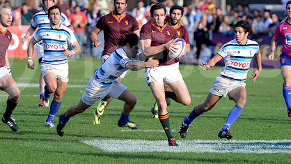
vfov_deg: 3.1
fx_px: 3032
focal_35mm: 393
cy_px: 54
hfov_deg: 5.5
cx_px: 107
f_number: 4
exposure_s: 1/500
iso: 500
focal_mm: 270
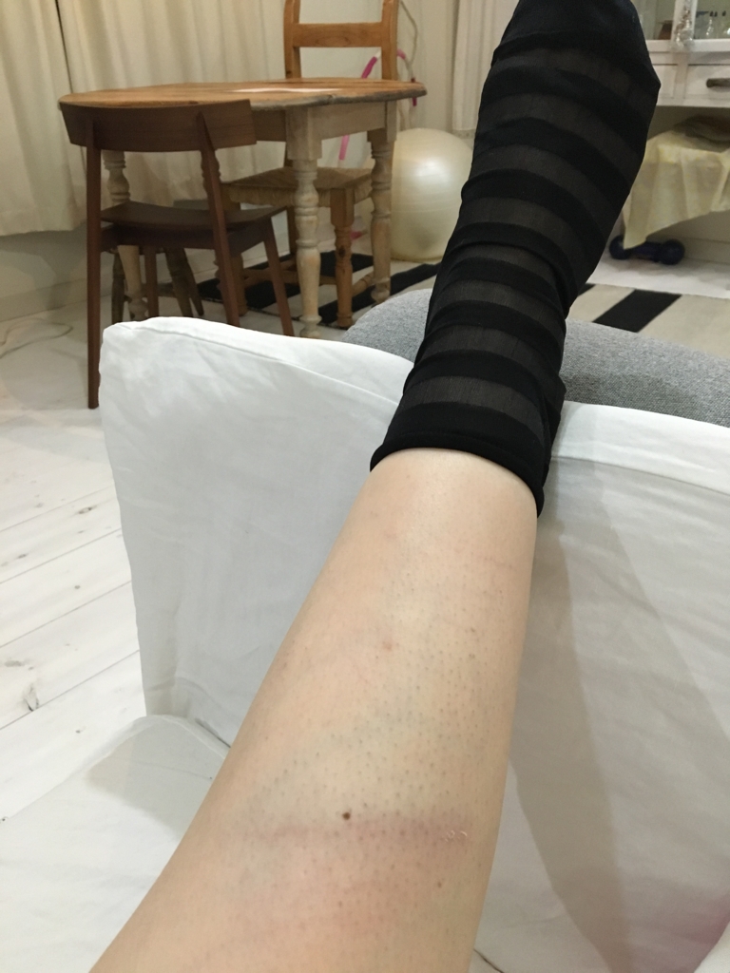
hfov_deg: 48.2
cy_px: 486
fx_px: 815
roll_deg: +2.7
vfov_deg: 61.7
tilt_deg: -28.0
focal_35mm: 29
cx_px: 365
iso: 250
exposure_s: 1/33
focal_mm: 4.15
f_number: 2.2
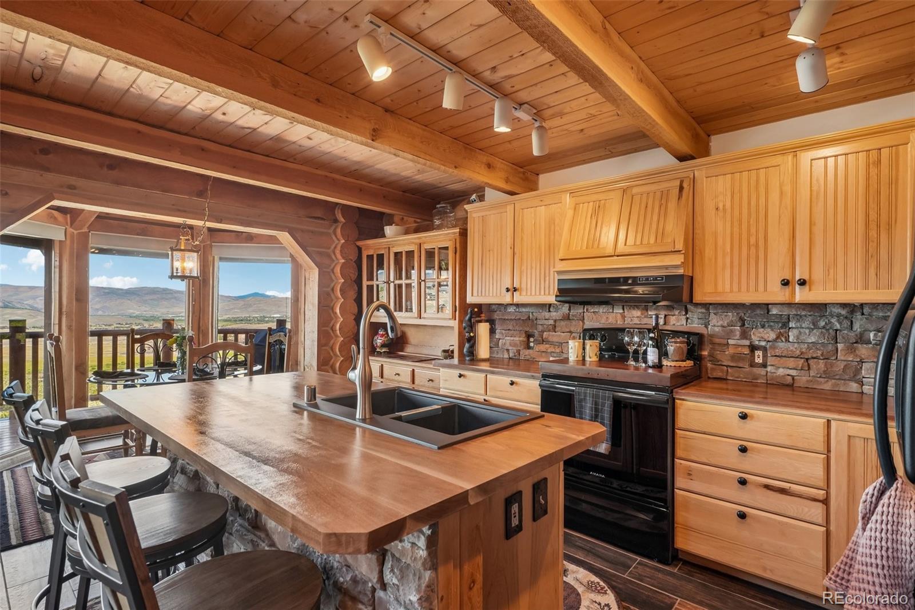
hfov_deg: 95.0
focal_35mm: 16
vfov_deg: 72.0
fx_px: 419
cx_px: 458
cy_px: 305
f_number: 8
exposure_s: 1/20
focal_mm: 11
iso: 500
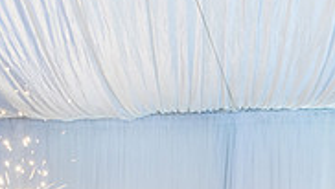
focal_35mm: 80
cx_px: 201
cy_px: 328
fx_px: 712
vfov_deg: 13.7
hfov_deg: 26.4
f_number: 4.5
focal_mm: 24
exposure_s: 1/160
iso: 1000
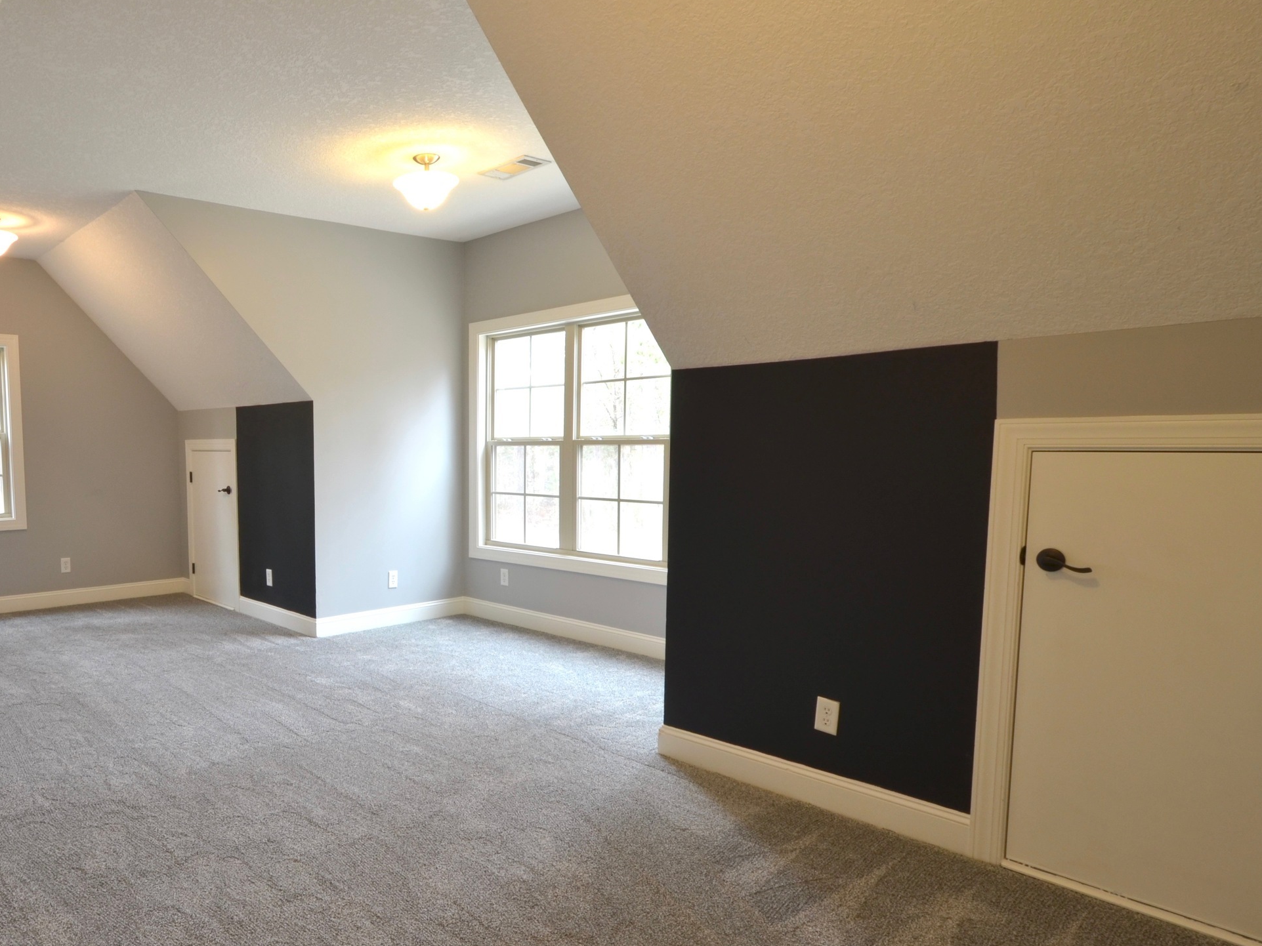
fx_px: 838
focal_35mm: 23
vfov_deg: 58.8
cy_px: 514
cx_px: 303
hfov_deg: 68.7
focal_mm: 10
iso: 200
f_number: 9
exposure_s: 1/3
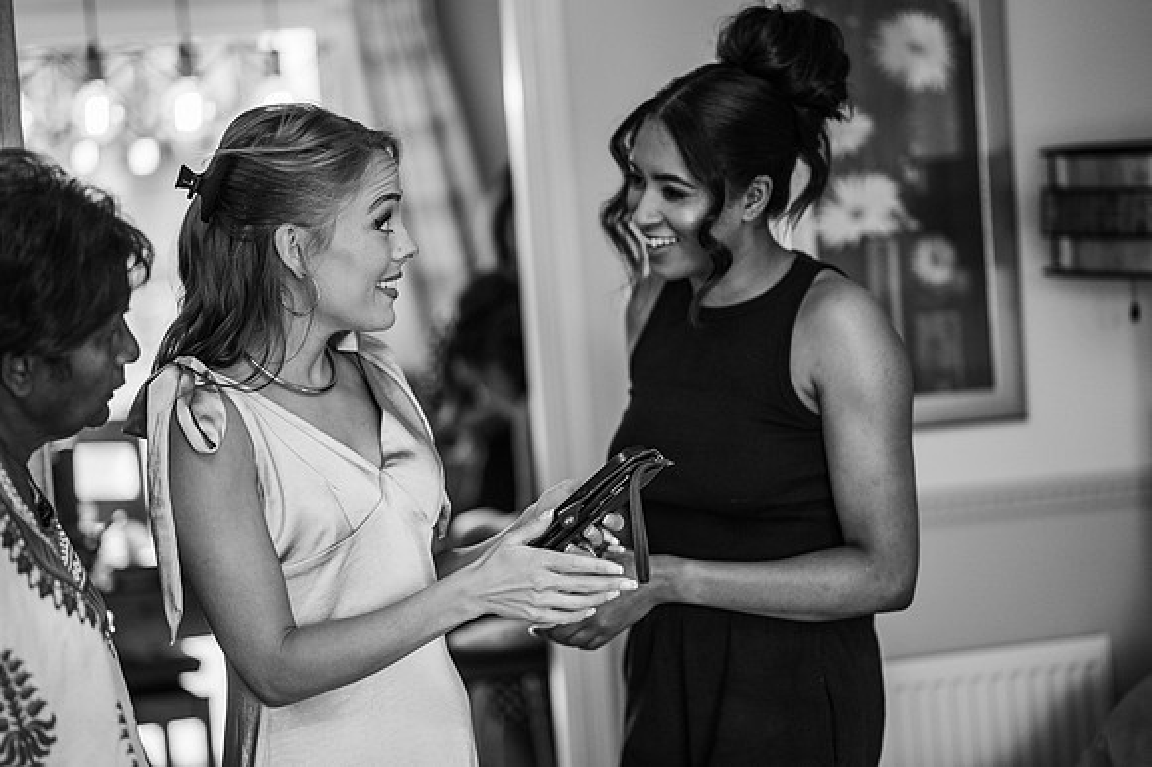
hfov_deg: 23.9
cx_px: 576
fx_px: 2718
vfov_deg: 16.1
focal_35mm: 85
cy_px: 384
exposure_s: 1/200
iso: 280
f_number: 1.8
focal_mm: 85
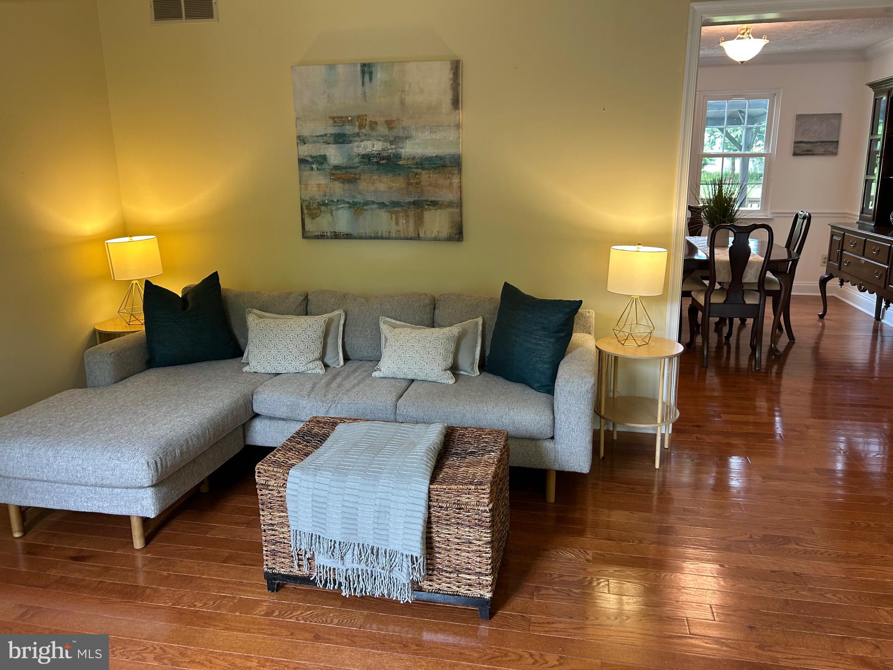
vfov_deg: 53.1
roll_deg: +0.8
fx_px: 671
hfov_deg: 67.3
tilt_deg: -11.9
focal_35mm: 26
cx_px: 446
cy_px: 335
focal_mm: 5.7
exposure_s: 1/60
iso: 100
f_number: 1.5
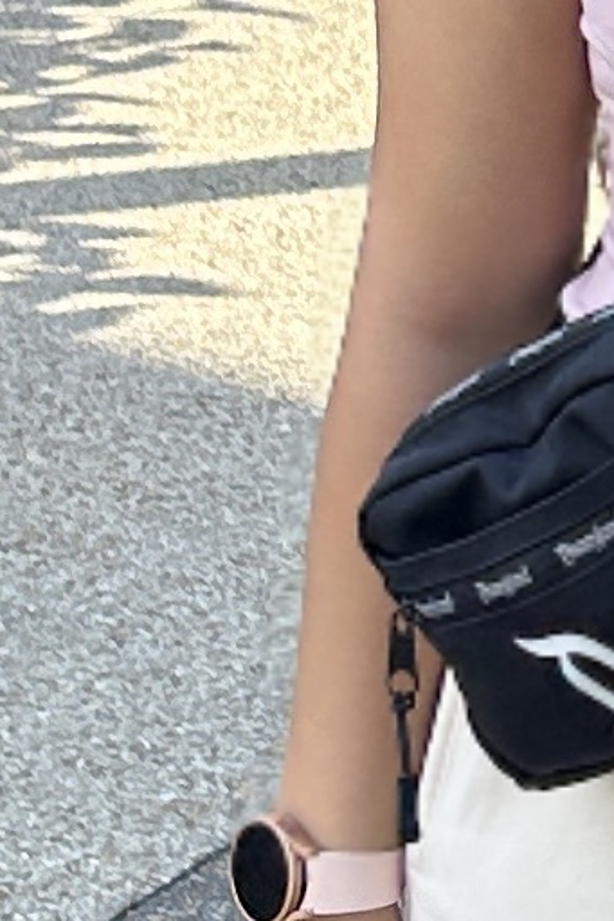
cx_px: 1287
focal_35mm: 213
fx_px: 5453
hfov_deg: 6.2
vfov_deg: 9.5
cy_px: -281
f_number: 1.5
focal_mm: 5.7
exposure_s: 1/2000
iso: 50
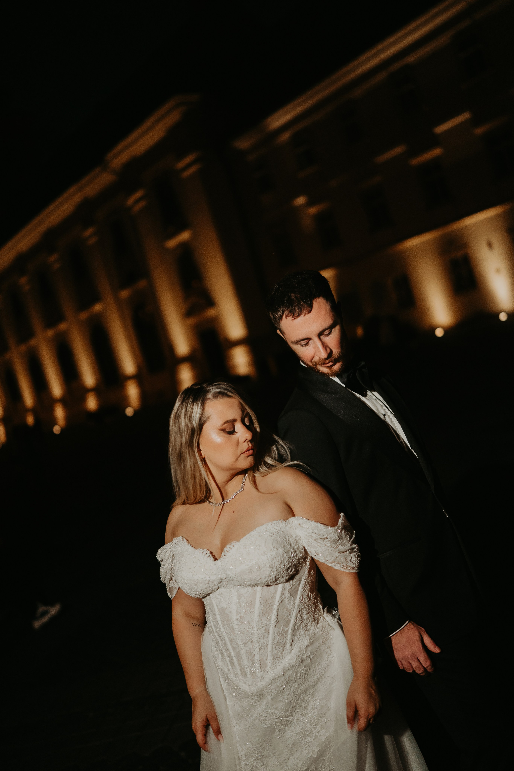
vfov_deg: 54.4
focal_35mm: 35
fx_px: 750
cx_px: 257
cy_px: 386
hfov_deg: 37.9
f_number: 1.4
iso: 1000
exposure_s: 1/1250
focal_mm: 35
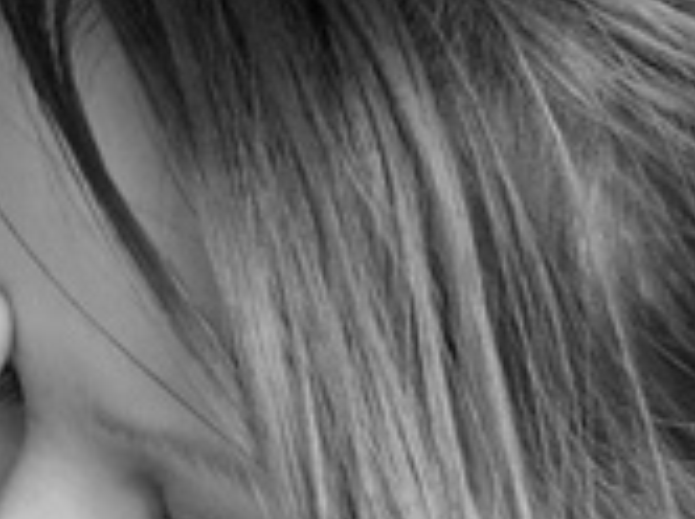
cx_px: 289
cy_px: 940
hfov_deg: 13.4
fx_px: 2967
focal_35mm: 148
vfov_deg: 9.5
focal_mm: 5.8
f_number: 2.8
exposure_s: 1/8
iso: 200
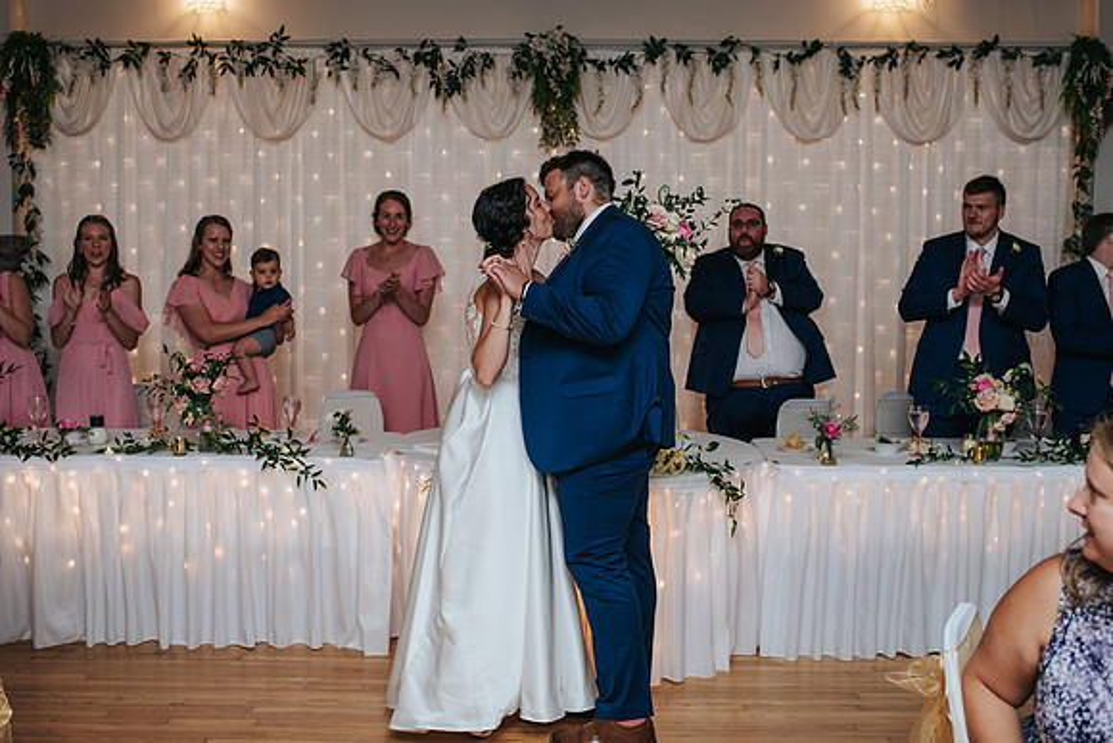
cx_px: 547
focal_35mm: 39
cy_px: 333
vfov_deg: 34.3
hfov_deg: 49.7
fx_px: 1202
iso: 1000
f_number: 3.2
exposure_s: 1/200
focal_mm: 35
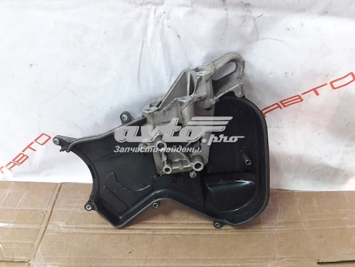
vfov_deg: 49.7
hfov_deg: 63.4
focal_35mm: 28
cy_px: 134
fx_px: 287
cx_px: 178
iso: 400
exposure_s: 1/17
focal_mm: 3.7
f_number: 1.9
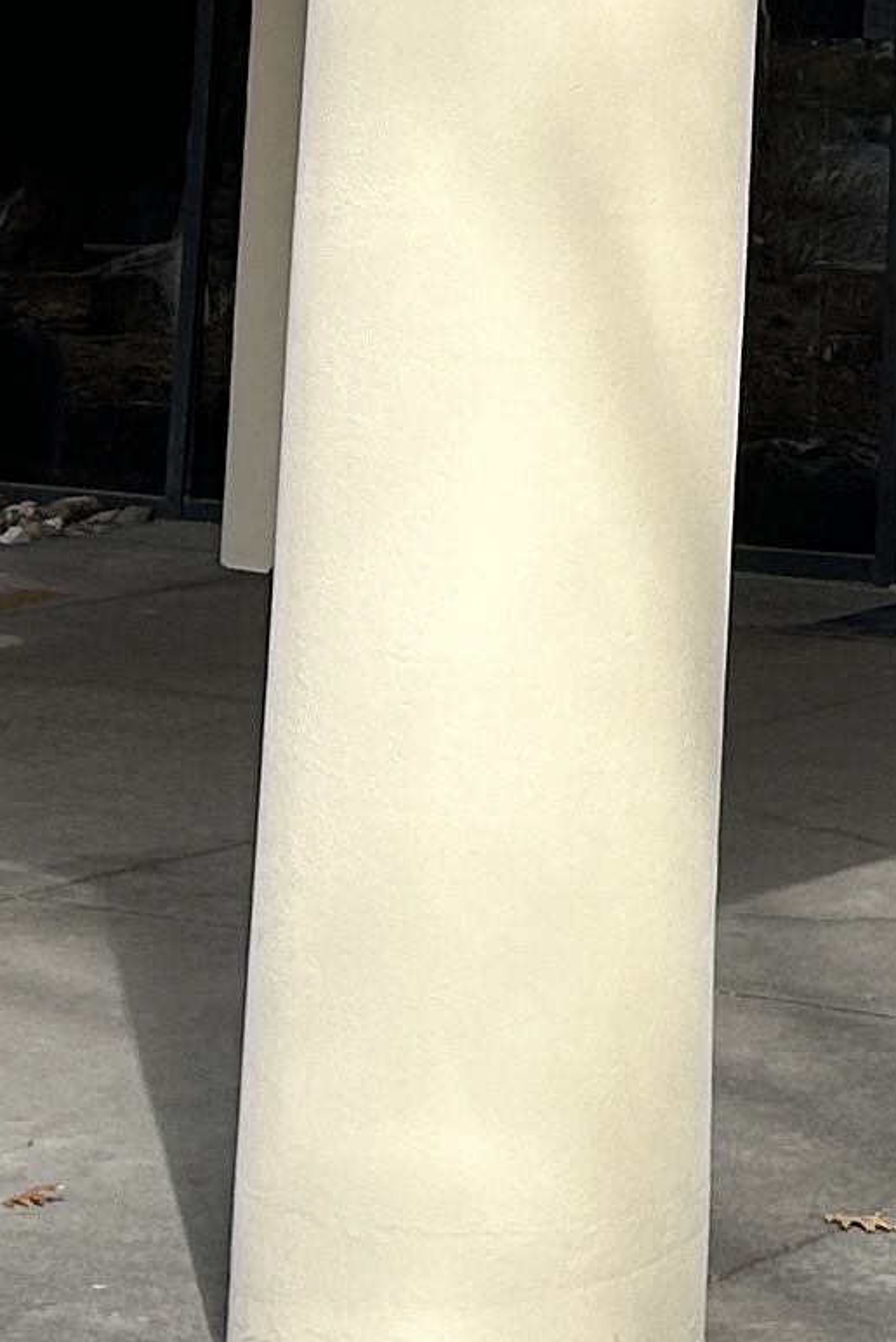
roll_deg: -1.6
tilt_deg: +8.1
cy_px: -740
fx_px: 5259
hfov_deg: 9.6
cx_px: 959
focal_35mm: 141
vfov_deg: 13.6
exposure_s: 1/3831
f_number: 1.5
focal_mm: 5.7
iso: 50
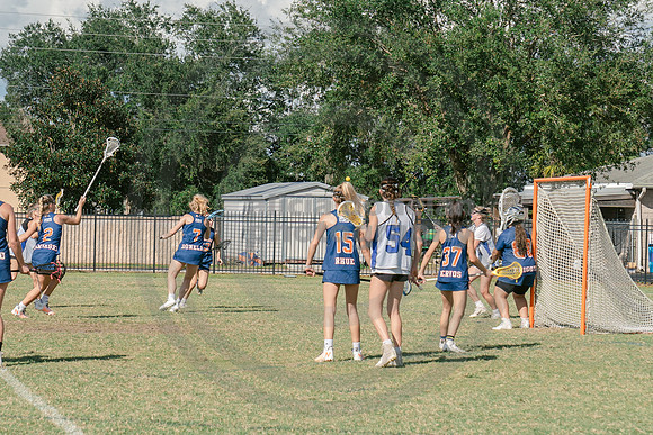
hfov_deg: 15.2
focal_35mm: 135
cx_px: 221
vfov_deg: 10.2
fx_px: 2448
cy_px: 221
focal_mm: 70
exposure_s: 1/1250
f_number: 5.6
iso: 250
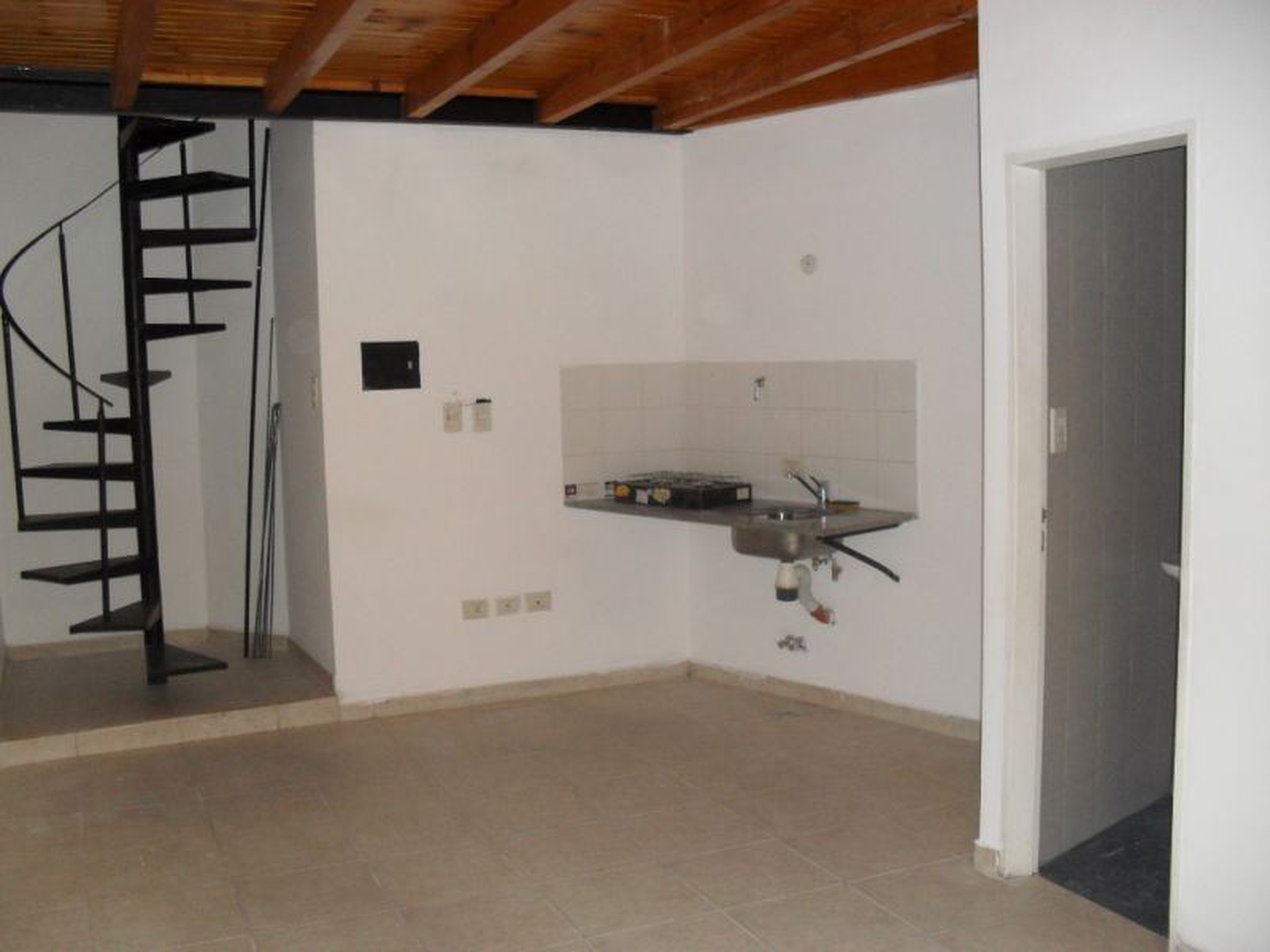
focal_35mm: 35
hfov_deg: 52.6
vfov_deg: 40.7
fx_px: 1284
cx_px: 635
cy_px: 476
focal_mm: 6.3
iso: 200
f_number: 3.2
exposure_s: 1/45
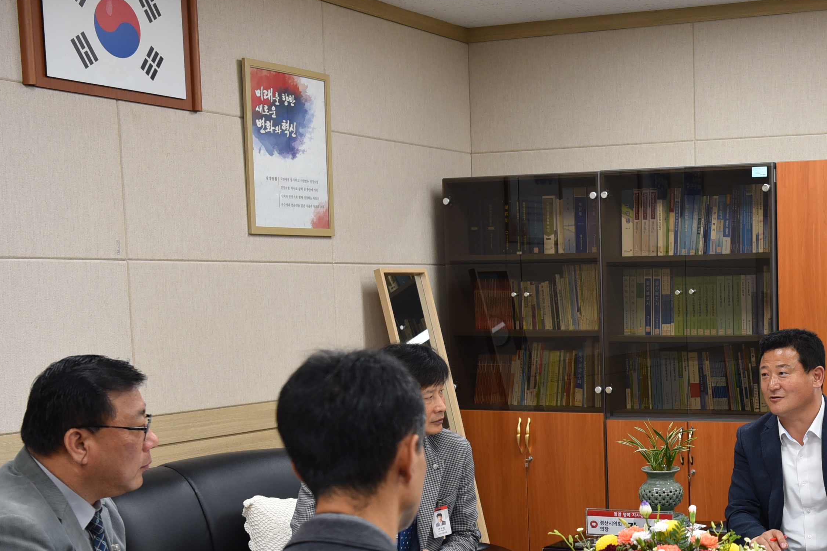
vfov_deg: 21.6
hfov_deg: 30.9
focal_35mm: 62
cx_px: 751
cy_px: 440
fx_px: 1424
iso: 500
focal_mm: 31
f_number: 4
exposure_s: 1/60
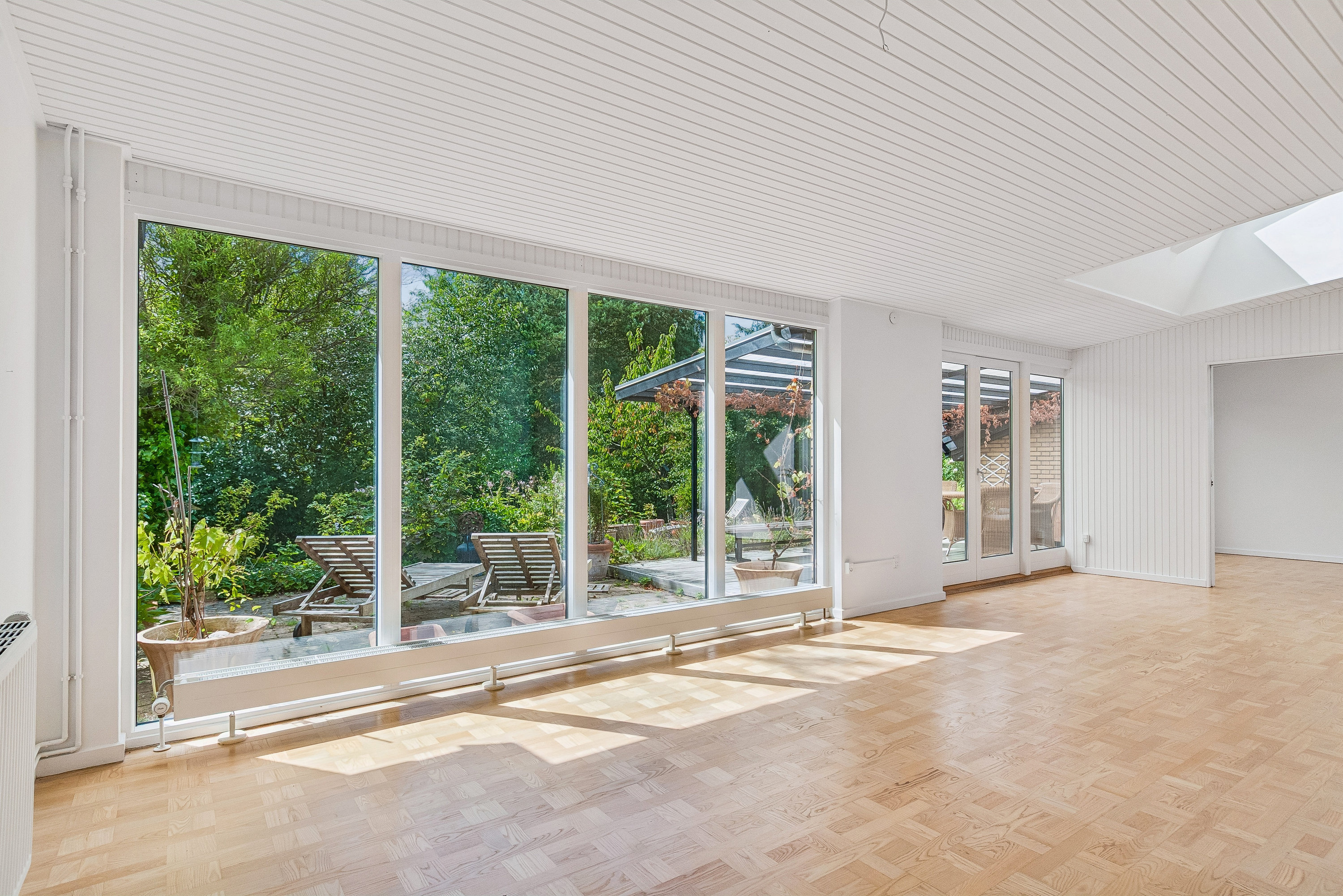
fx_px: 671
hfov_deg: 90.0
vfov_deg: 67.4
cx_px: 672
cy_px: 448
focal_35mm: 18
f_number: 10
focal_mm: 12
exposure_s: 1/125
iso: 200
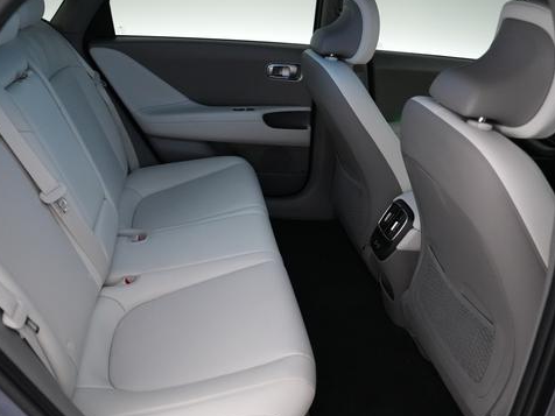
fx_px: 497
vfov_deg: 45.3
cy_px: 241
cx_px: 226
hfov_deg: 58.0
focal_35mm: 31
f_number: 2.8
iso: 5000
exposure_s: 1/250
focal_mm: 24
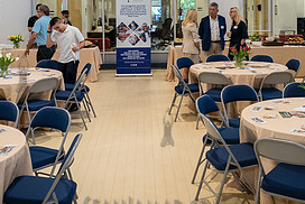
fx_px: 458
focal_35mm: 54
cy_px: 18
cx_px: 177
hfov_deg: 36.7
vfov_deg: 24.4
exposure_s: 1/250
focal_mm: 24
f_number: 4.5
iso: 2500
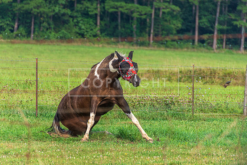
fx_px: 2096
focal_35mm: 305
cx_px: 124
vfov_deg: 4.5
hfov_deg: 6.7
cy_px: 82
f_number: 5.6
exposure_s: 1/1250
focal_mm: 200
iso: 200
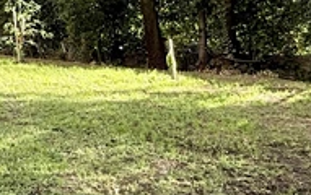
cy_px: -34
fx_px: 526
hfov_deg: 29.9
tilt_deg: +4.9
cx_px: -23
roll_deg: +3.0
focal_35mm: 62
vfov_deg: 19.9
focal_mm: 2.22
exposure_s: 1/99
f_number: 2.2
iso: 100
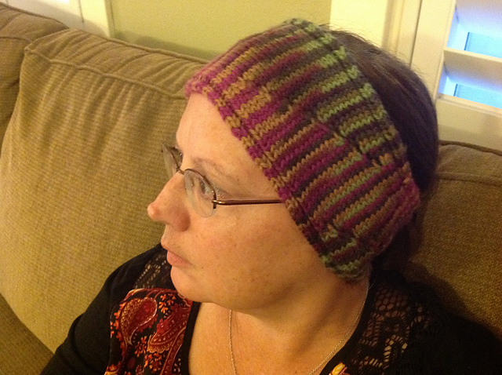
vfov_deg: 40.6
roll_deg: -1.2
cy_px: 188
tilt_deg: -30.3
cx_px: 251
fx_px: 507
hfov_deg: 52.7
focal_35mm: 35
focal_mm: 4.28
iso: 640
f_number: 2.4
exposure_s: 1/15
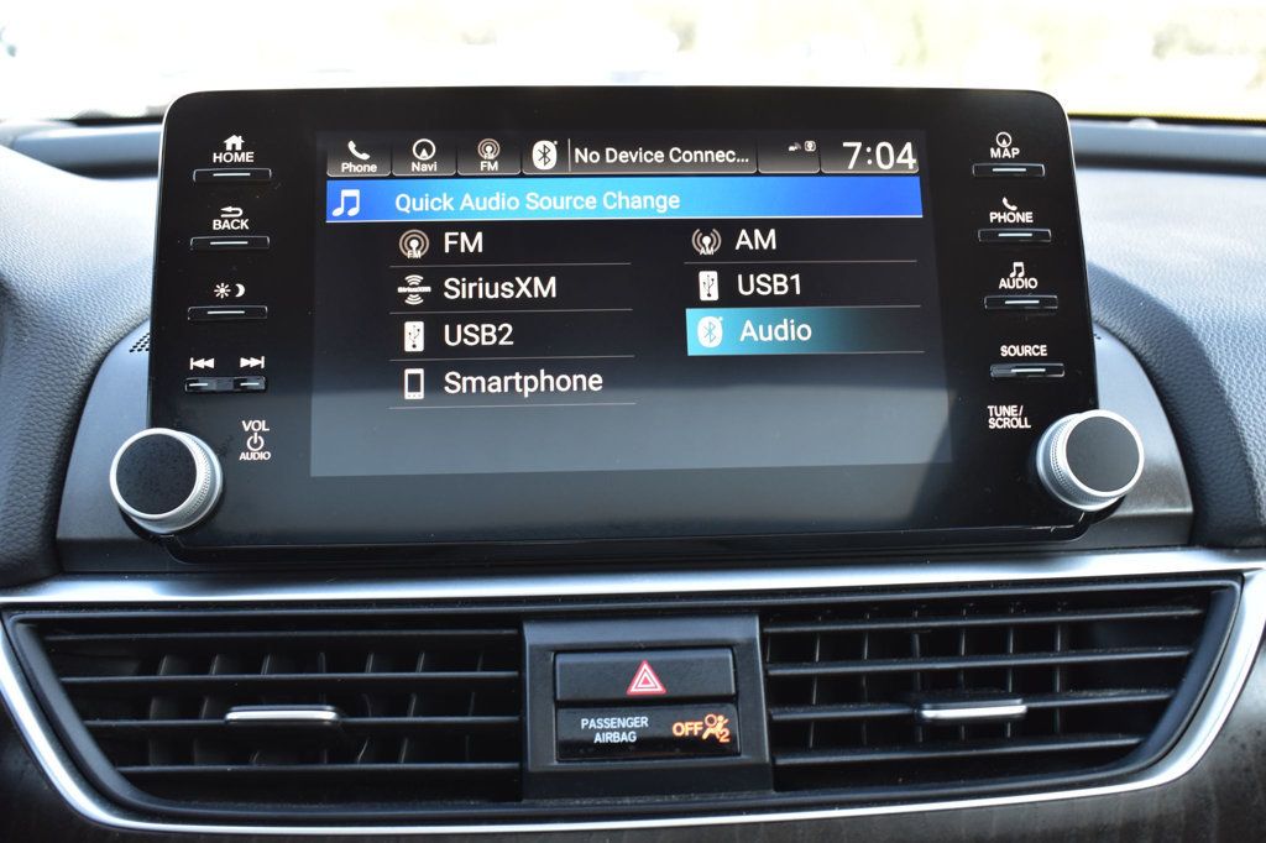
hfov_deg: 51.3
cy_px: 422
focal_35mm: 38
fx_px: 1318
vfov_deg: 35.5
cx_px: 633
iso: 400
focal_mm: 25
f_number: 7.1
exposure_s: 1/25
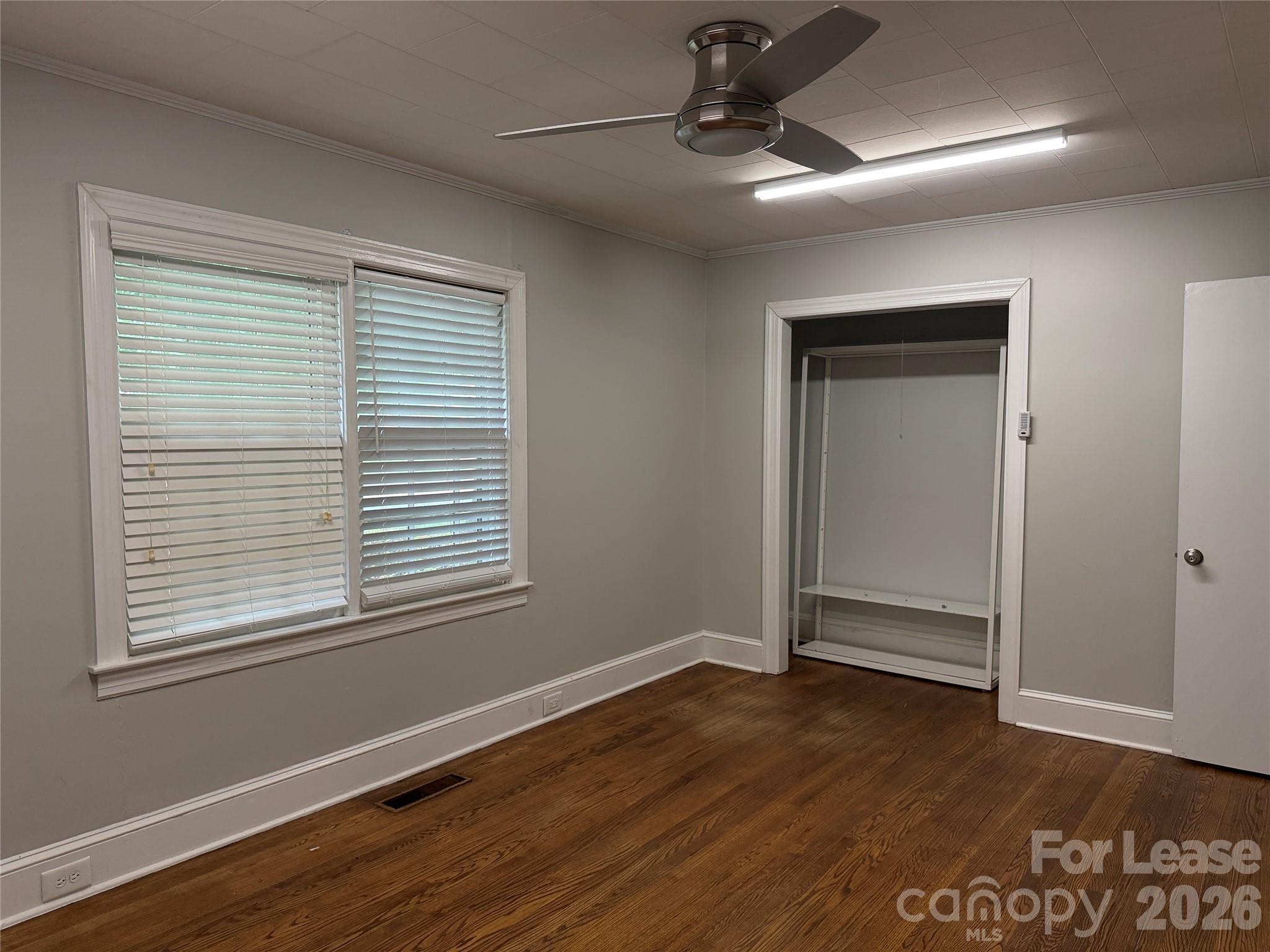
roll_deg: +0.3
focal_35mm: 24
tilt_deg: -3.6
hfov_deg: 71.6
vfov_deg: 56.8
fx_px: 881
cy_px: 476
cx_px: 635
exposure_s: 1/186
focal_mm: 6.76
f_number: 1.78
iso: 200
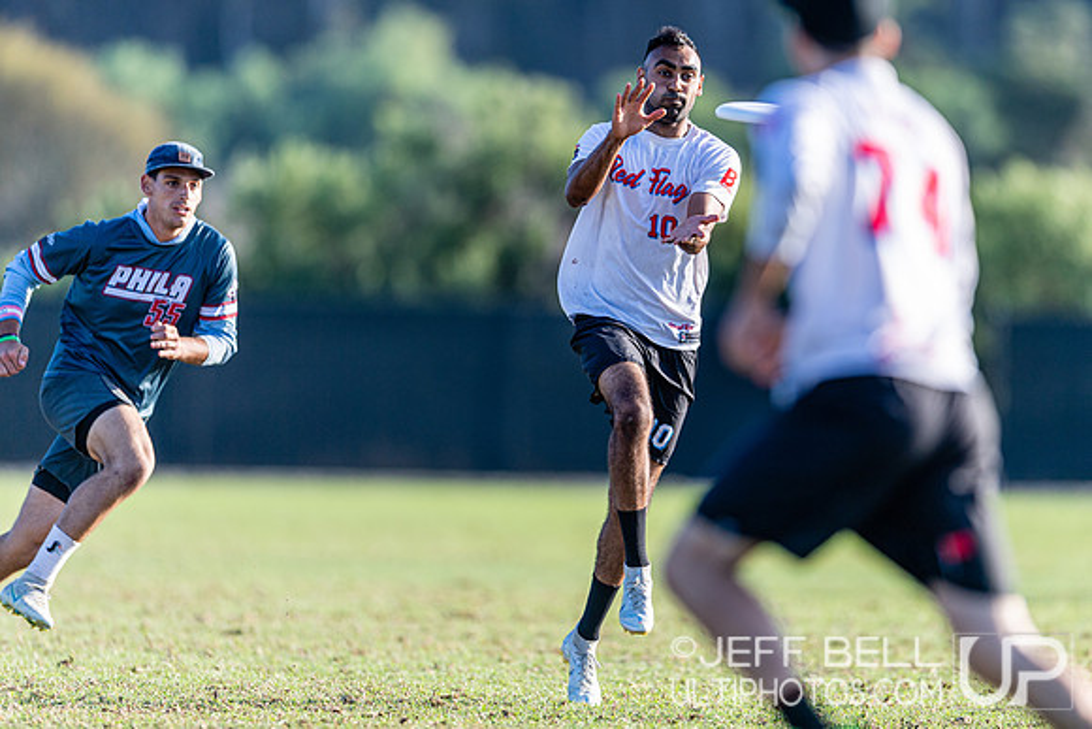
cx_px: 645
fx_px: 14340
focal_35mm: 473
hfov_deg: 4.4
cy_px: 298
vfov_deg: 2.9
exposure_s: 1/2000
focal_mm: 400
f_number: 2.8
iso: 200
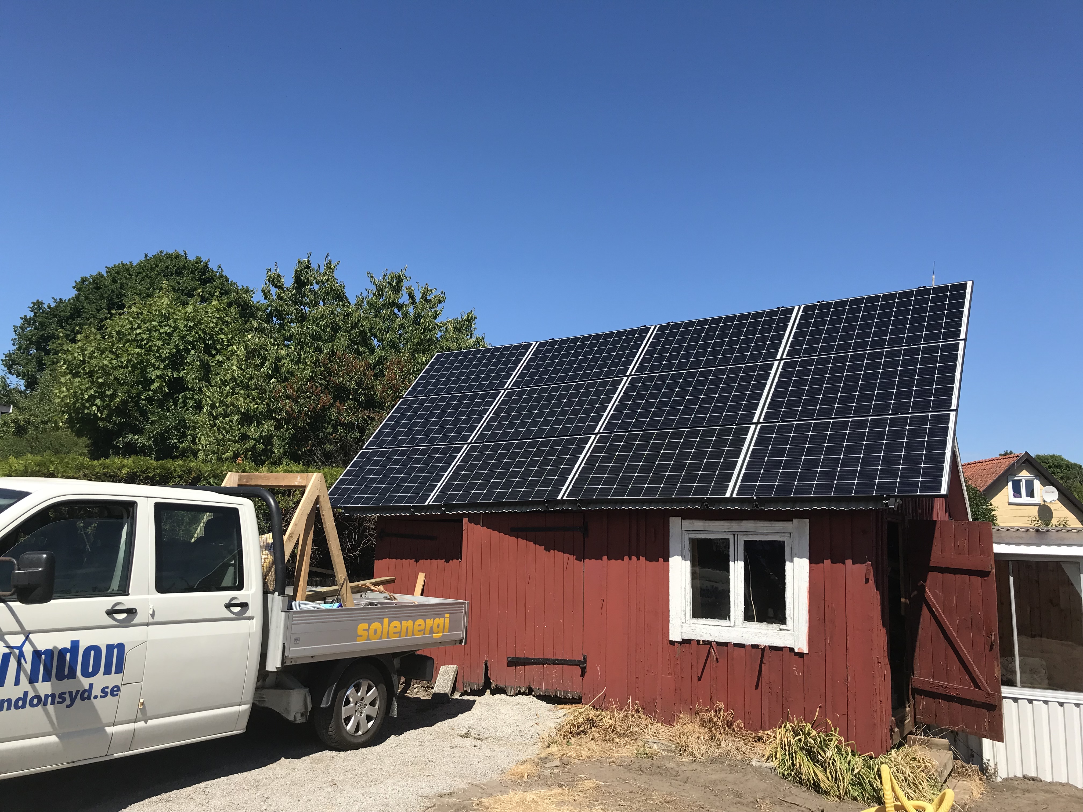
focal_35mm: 28
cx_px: 542
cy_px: 406
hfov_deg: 63.4
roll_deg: -1.7
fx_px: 876
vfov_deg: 49.7
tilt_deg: +8.3
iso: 20
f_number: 1.8
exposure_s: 1/2179
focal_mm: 3.99
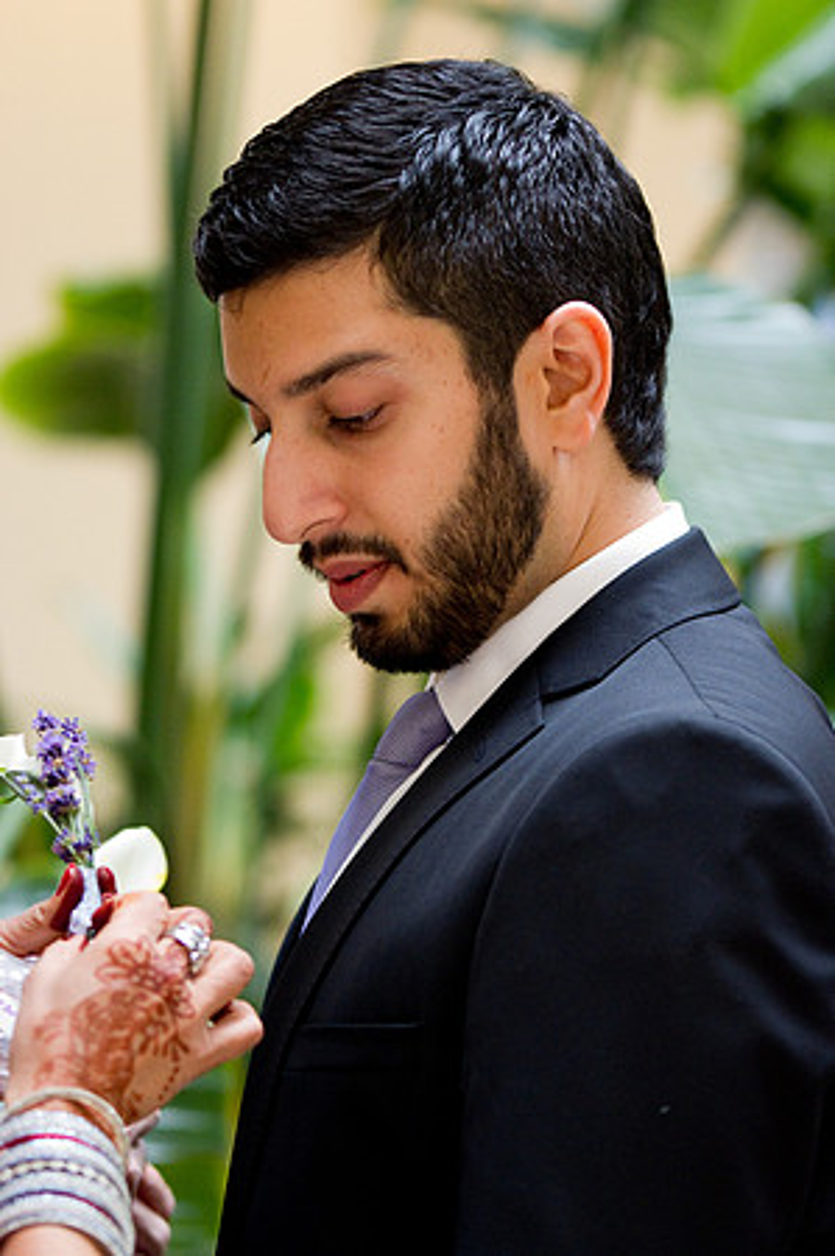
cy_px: 628
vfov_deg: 14.8
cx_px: 418
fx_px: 4847
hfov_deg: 9.8
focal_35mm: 139
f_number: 2.8
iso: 2500
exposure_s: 1/160
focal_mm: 92.5
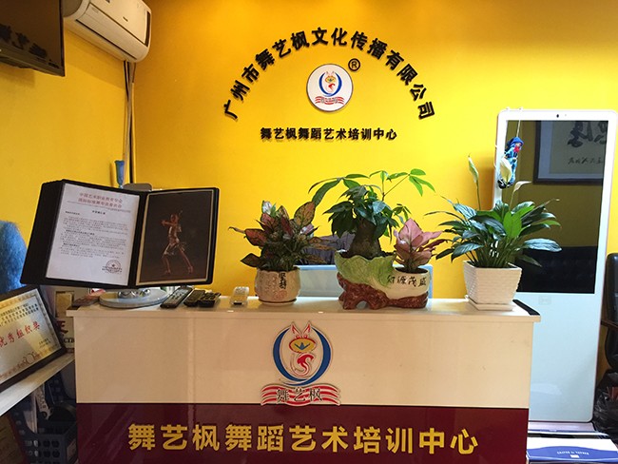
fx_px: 518
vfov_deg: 48.3
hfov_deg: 61.6
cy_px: 232
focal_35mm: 29
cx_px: 309
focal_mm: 4.15
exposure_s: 1/17
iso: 125
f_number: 2.2
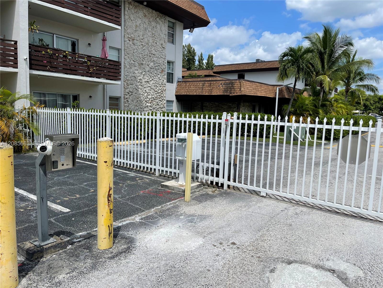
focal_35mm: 26
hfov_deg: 67.3
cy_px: 144
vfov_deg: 53.1
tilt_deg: -5.8
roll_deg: -1.7
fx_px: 288
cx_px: 192
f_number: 1.6
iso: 32
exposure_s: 1/5128
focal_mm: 5.1
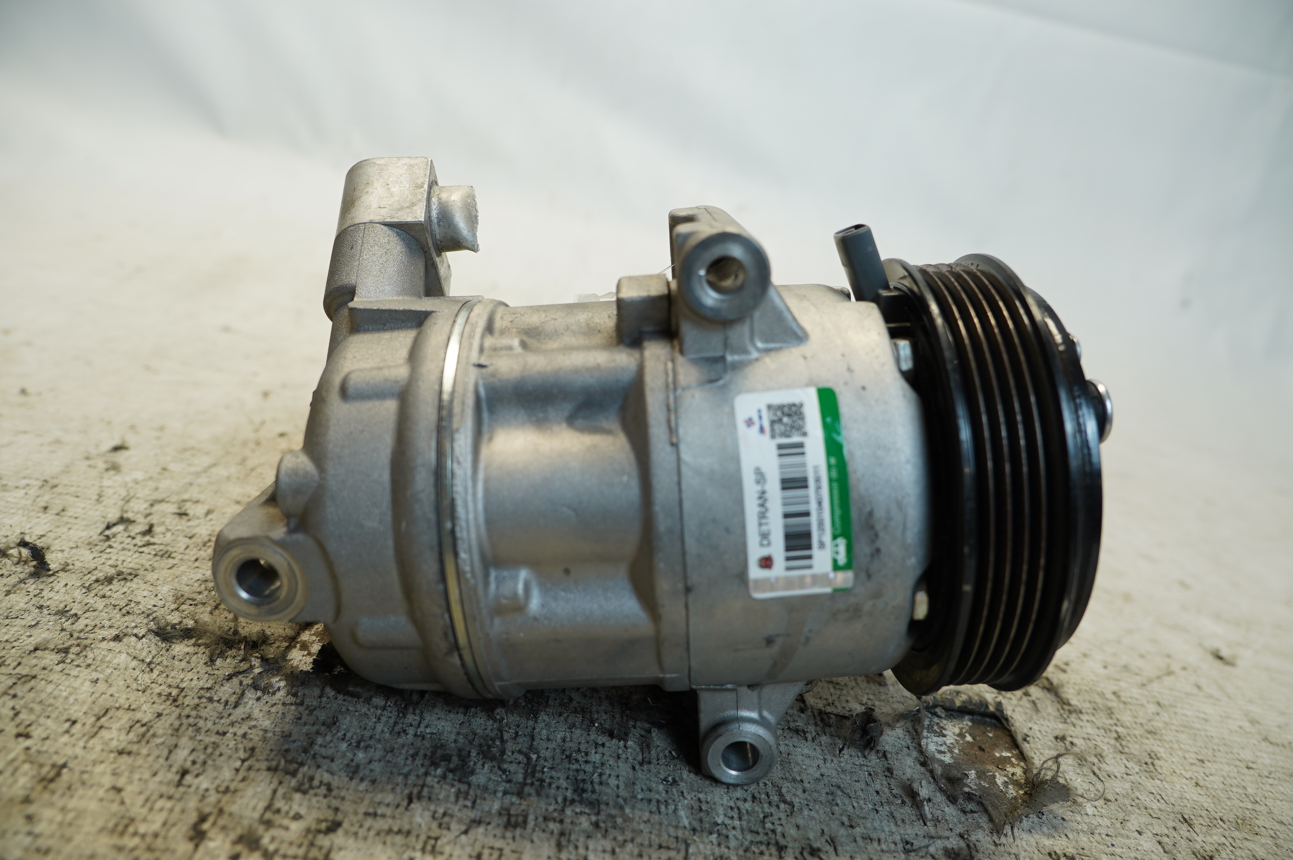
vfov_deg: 53.0
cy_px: 430
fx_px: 861
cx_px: 646
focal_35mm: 24
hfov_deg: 73.8
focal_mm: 16
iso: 200
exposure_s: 1/60
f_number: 4
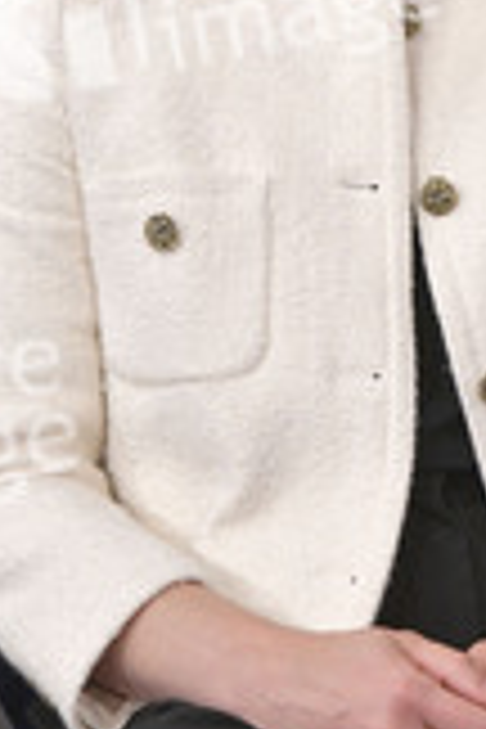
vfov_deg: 13.8
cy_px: 220
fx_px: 2997
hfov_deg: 9.3
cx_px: 338
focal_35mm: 148
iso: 2500
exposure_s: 1/200
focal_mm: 60
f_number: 6.3
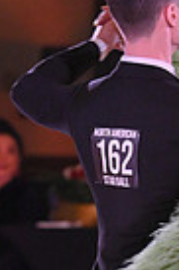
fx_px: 6011
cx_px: 341
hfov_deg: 1.7
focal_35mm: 804
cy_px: 337
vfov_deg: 2.6
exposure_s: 1/320
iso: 3200
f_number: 5
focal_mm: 190
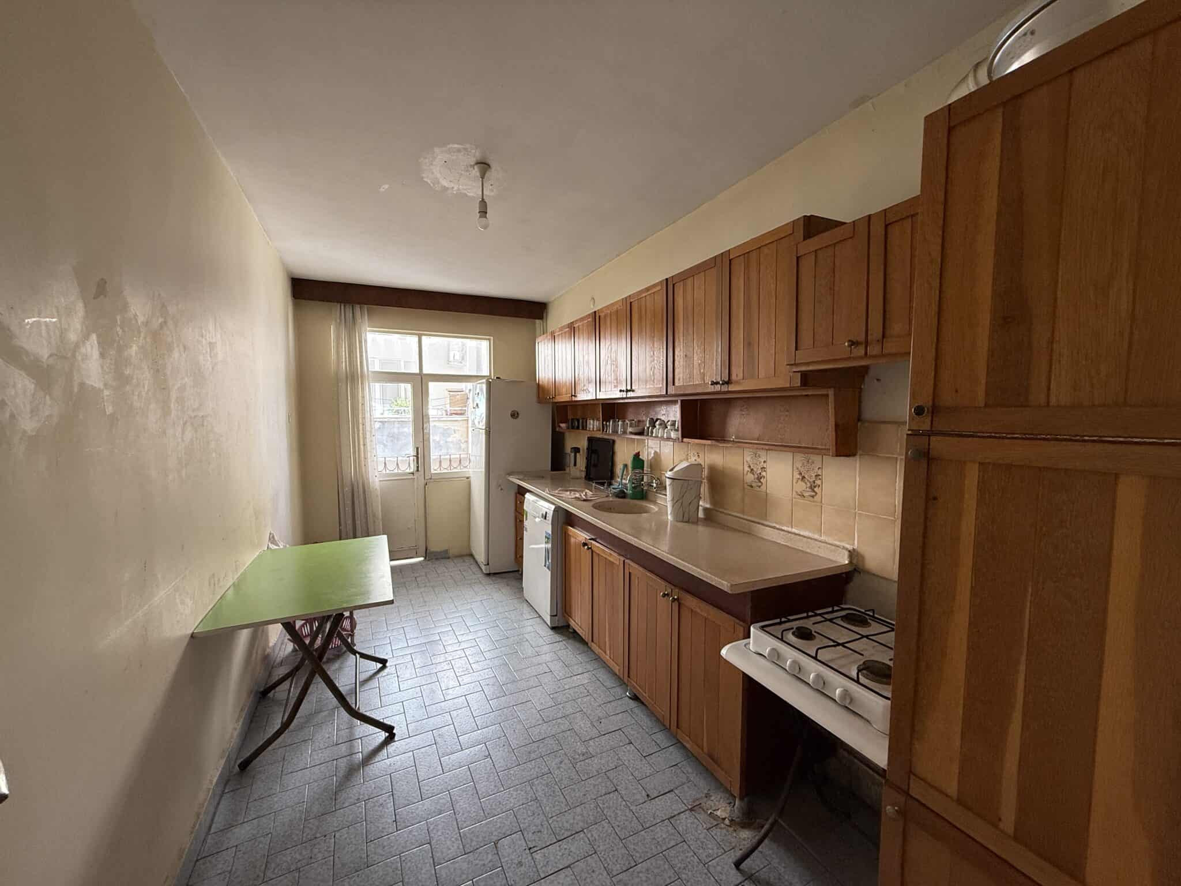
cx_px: 590
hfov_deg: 102.1
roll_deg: +0.1
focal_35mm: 14
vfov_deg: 85.7
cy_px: 443
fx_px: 478
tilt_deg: -2.9
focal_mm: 2.22
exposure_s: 1/99
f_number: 2.2
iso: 125
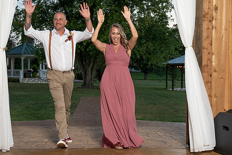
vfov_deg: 23.4
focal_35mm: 58
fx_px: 374
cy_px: 80
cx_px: 110
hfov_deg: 34.5
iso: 1000
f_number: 4
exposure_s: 1/200
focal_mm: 38
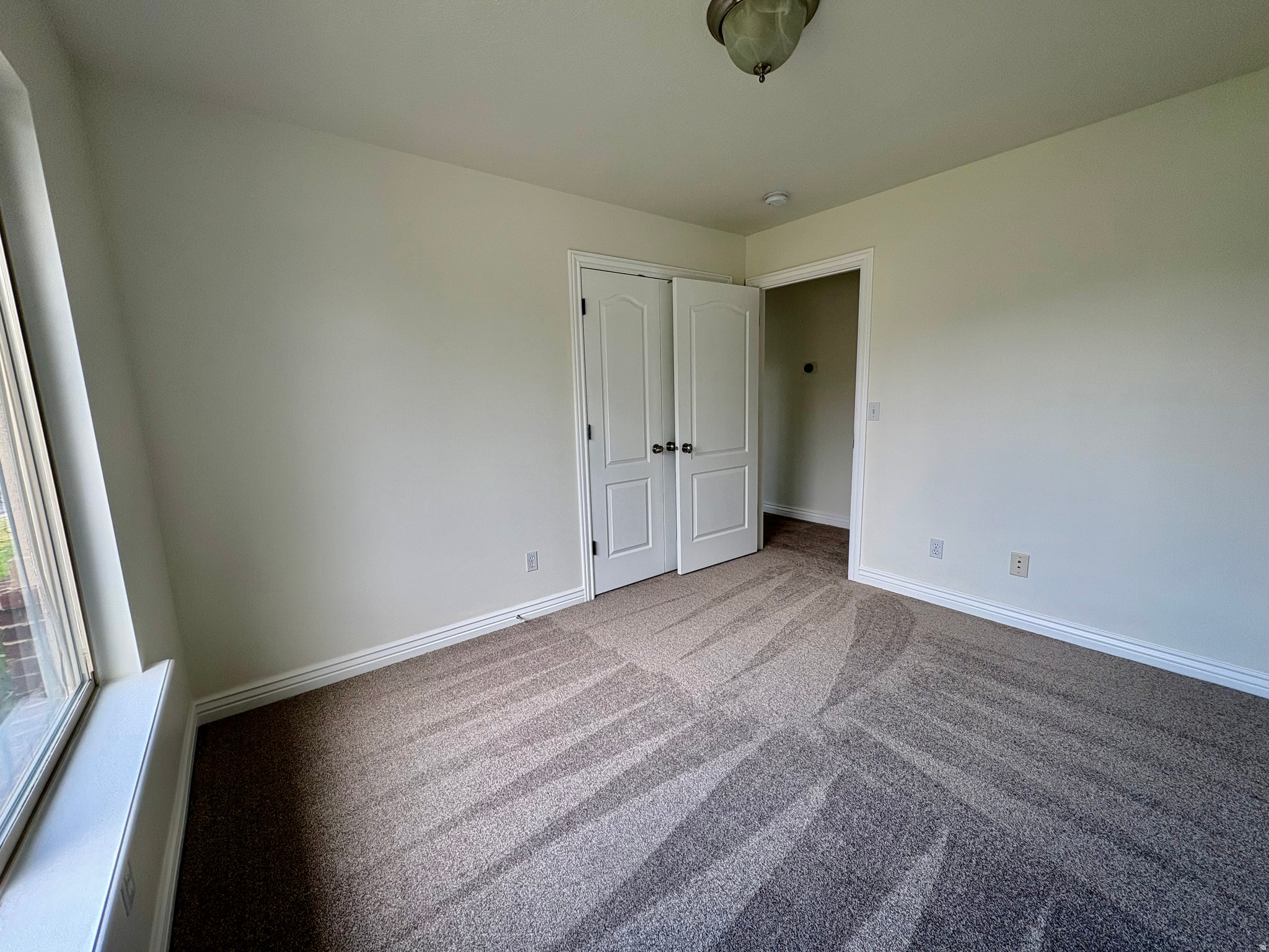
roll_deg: +1.8
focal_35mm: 14
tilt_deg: -8.5
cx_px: 634
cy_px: 476
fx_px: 513
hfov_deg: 102.1
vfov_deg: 85.7
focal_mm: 2.22
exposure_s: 1/99
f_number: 2.2
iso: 40
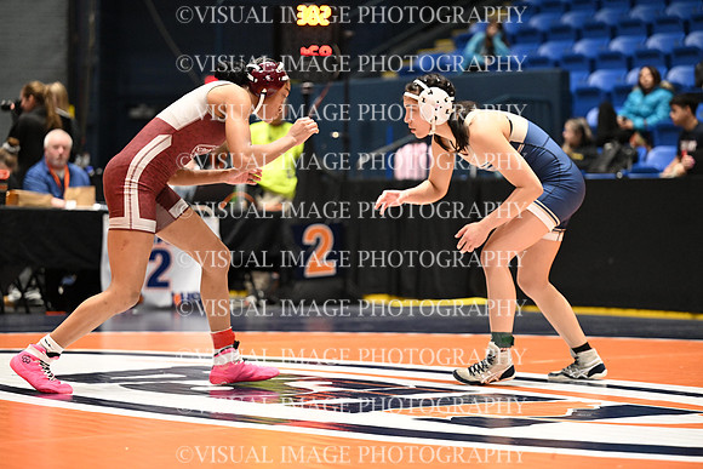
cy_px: 234
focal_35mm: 110
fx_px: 2148
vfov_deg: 12.5
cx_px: 352
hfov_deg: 18.6
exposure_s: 1/767
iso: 5600
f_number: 2.8
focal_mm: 110
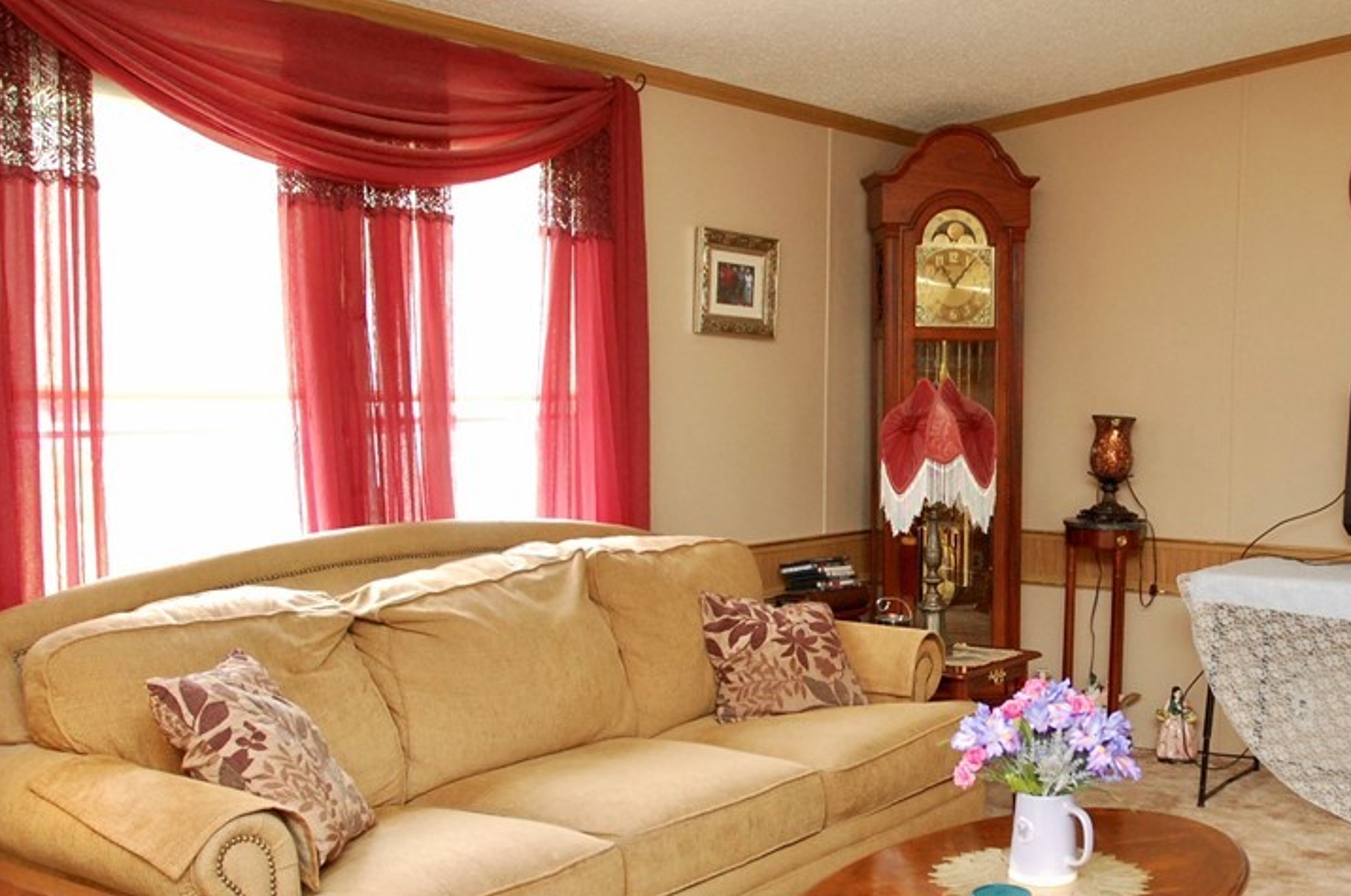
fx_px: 1536
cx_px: 963
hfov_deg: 46.3
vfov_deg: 32.4
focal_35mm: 41
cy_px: 532
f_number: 4
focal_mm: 18
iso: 1000
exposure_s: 1/60
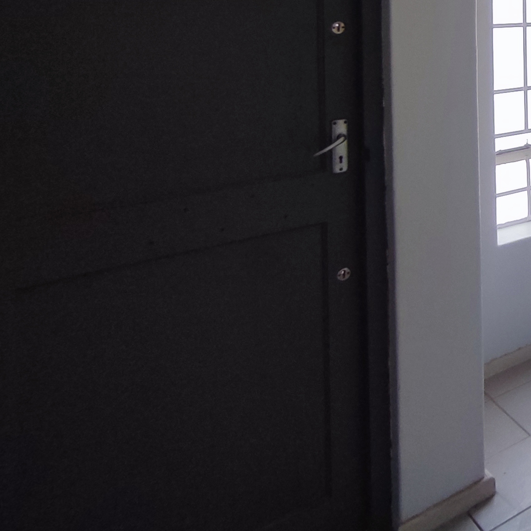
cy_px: -20
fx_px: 694
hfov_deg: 29.8
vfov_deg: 36.8
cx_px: 748
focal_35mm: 40
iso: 57
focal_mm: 1.65
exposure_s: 1/100
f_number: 2.2
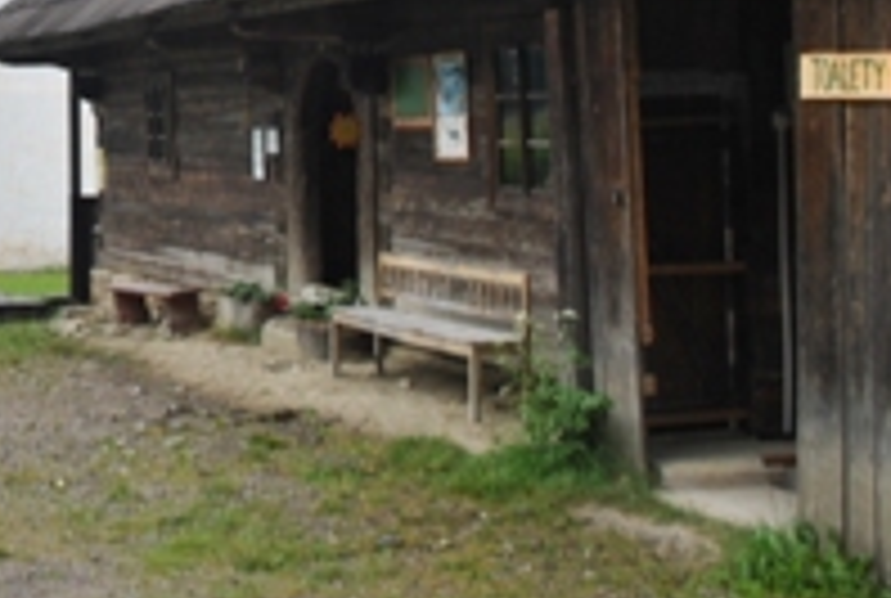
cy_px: -110
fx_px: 1860
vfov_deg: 17.5
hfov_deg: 25.1
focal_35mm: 75
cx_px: -76
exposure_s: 1/160
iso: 100
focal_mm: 18
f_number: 6.3
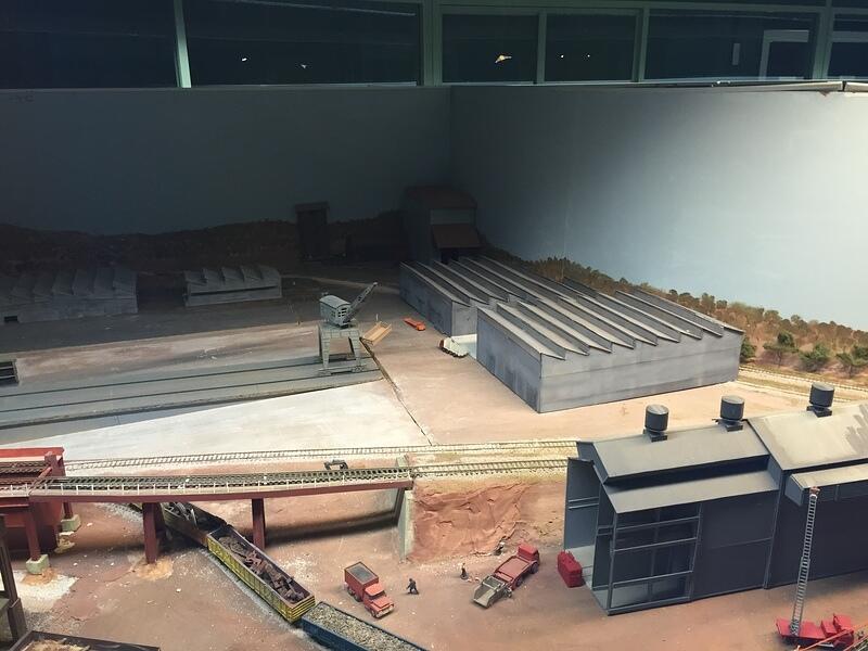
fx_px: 727
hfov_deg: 61.7
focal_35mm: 29
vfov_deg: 48.2
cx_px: 434
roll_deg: -0.3
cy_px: 326
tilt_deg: -17.9
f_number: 2.2
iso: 125
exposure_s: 1/33
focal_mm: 4.15
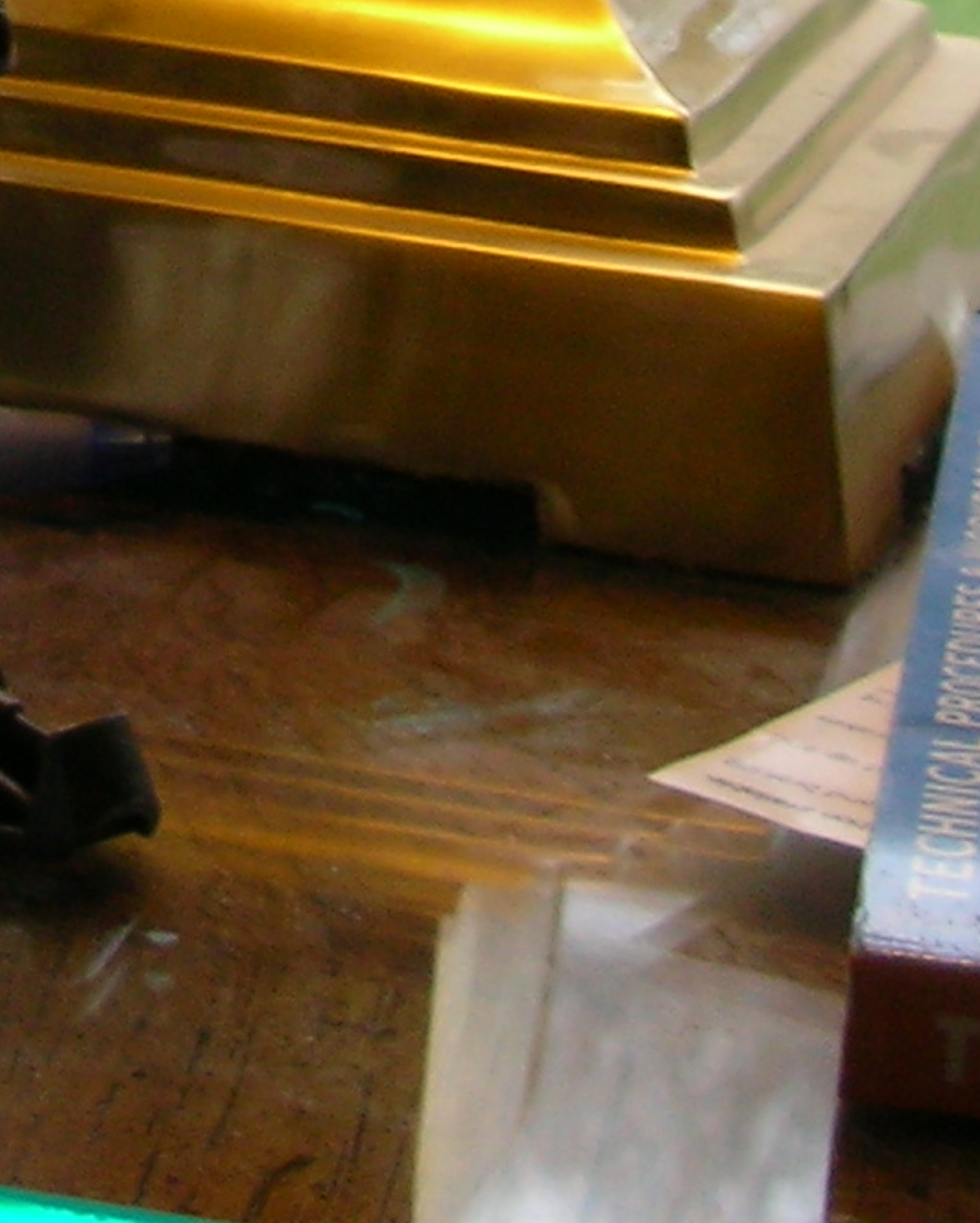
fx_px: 5253
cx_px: -517
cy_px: -633
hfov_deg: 10.3
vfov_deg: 12.6
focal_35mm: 145
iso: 50
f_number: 3
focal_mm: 5.8
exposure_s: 1/34.8
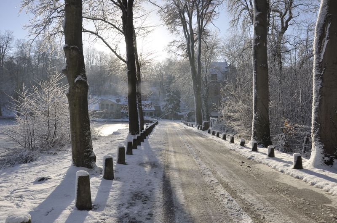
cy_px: 112
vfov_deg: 47.8
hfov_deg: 67.5
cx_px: 168
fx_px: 252
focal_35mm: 27
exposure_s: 1/200
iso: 200
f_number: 16
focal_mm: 18
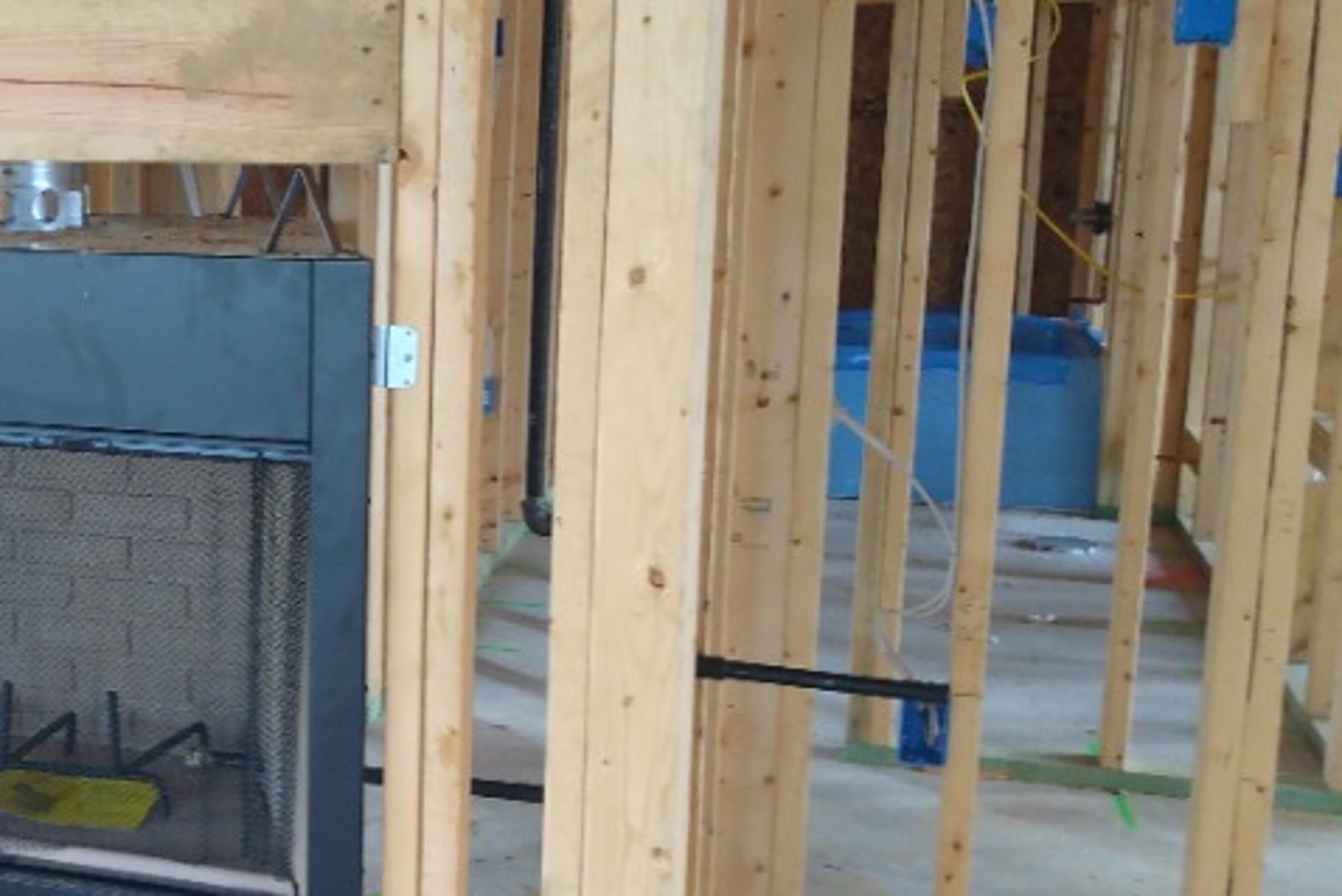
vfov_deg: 33.4
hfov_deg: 44.1
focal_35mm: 40
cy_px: 452
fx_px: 1491
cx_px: 129
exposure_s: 1/30
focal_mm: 3.54
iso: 225
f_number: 2
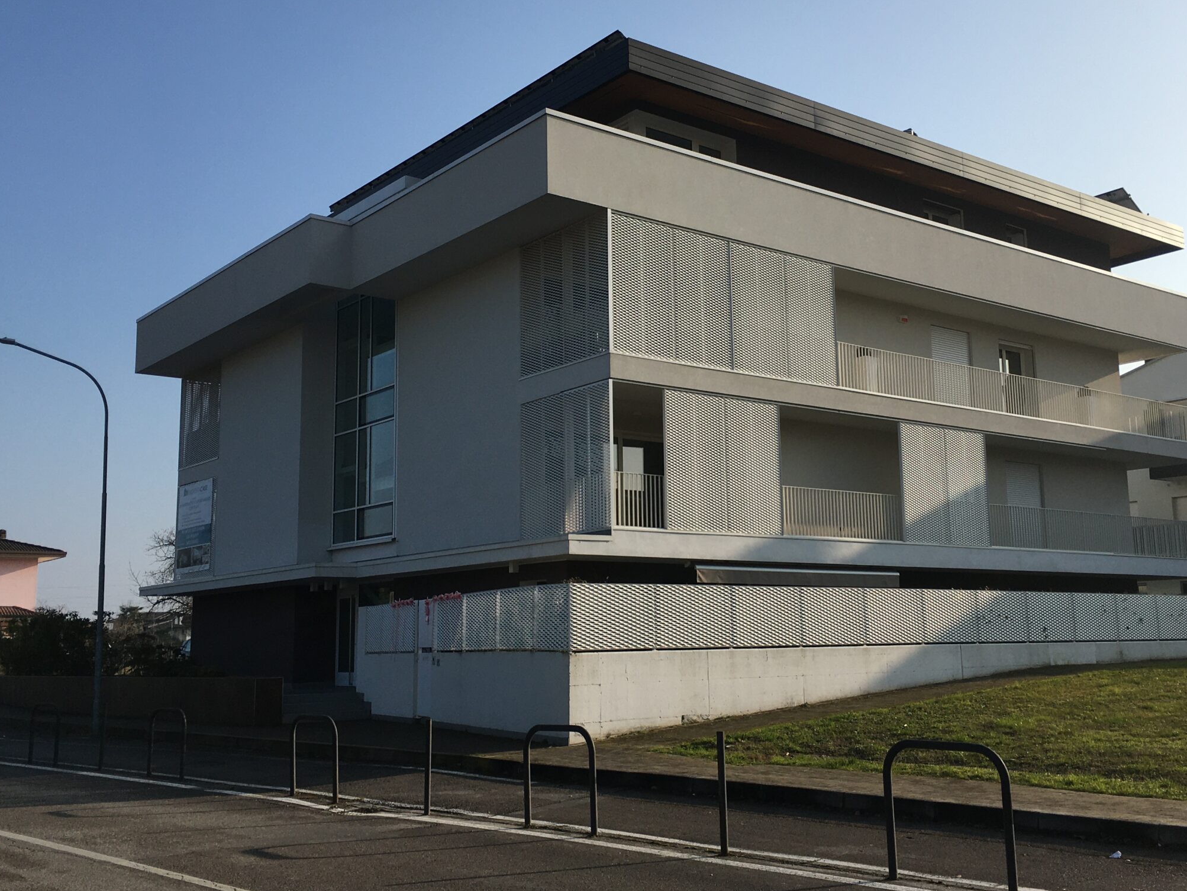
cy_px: 432
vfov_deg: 38.7
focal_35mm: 37
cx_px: 640
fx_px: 1269
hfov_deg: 50.1
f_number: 2.2
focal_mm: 4.15
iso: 25
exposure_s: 1/1789
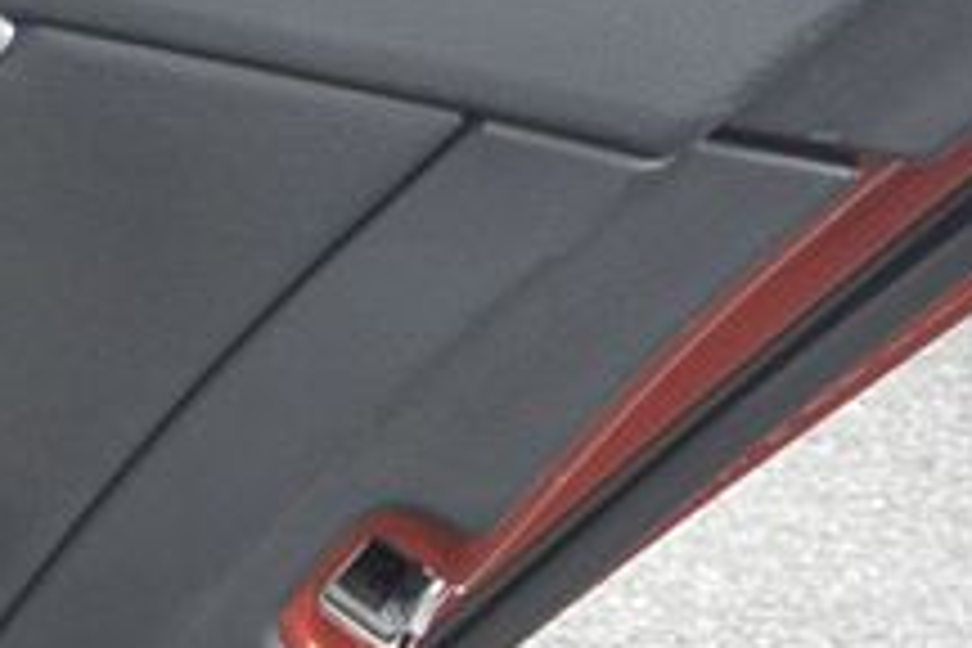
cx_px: -585
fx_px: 3456
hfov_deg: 14.6
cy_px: 718
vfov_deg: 10.6
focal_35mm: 128
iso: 400
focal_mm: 10
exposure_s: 1/100
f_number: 3.5
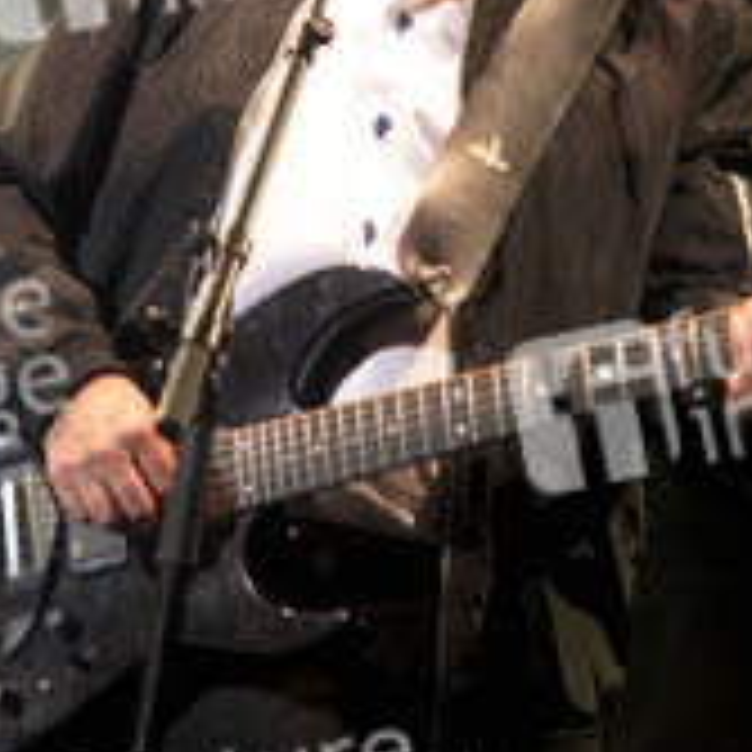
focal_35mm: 296
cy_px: 162
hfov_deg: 5.9
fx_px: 7275
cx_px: 331
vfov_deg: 5.9
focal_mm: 145
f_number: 3.2
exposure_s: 1/400
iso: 1600
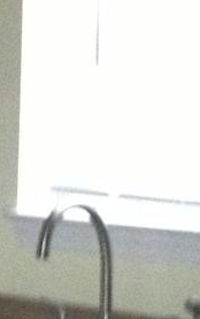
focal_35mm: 205
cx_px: -186
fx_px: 1786
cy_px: 278
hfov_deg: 6.2
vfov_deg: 10.2
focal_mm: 4.28
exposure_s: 1/16
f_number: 2.4
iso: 640
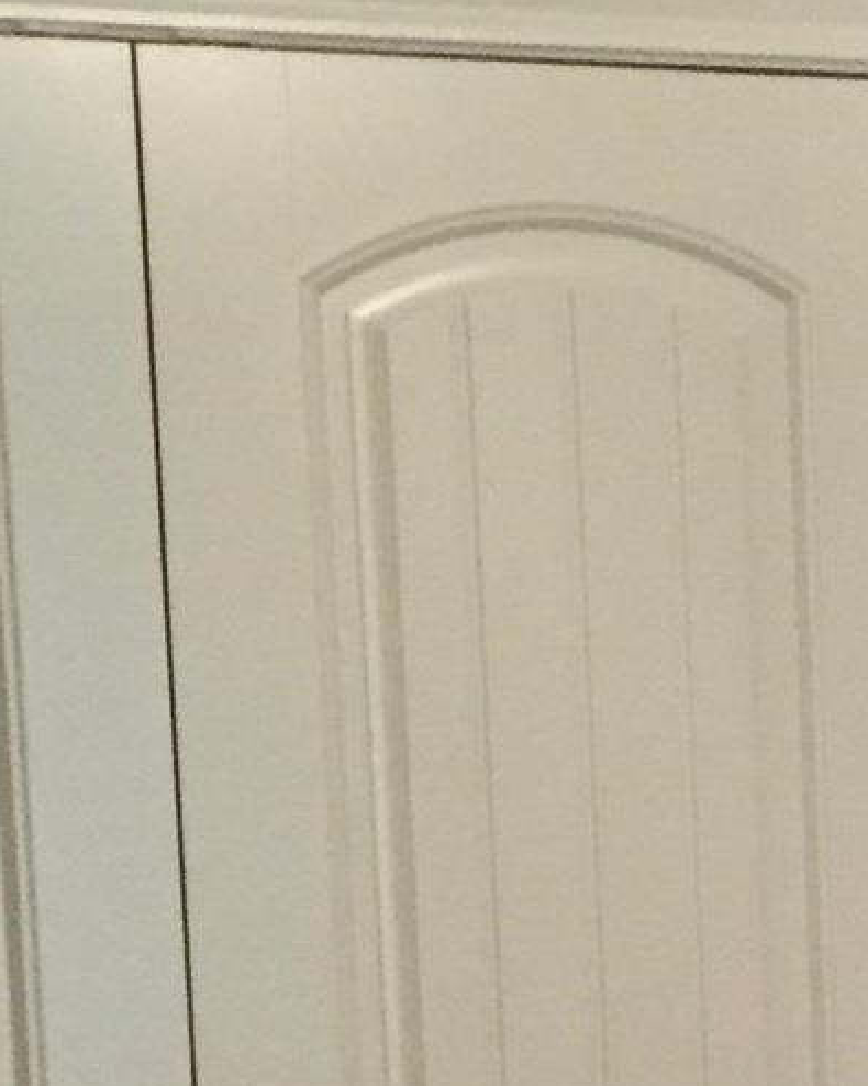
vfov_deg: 14.4
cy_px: 1082
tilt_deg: -7.3
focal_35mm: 132
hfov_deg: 10.8
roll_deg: +2.2
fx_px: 4240
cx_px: 1681
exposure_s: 1/30
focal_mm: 4.15
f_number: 2.2
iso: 250
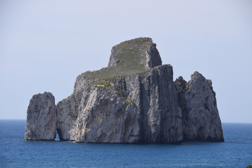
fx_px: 1281
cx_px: 126
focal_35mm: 183
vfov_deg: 7.5
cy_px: 84
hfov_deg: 11.2
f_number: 11
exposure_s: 1/500
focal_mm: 122
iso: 200
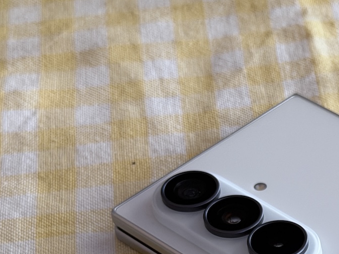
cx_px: 438
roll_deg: -0.8
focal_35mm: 135
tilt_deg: -43.3
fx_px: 1322
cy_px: 300
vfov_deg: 10.8
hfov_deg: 14.0
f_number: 1.78
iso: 80
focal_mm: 6.76
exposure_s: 1/121
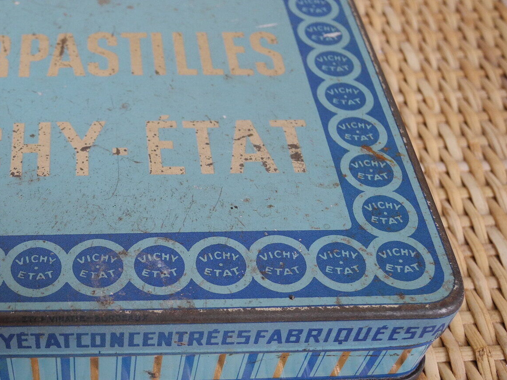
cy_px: 193
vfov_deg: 28.0
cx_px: 91
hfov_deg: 35.5
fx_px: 761
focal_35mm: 52
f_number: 2.8
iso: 139
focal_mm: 6.4
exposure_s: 1/30
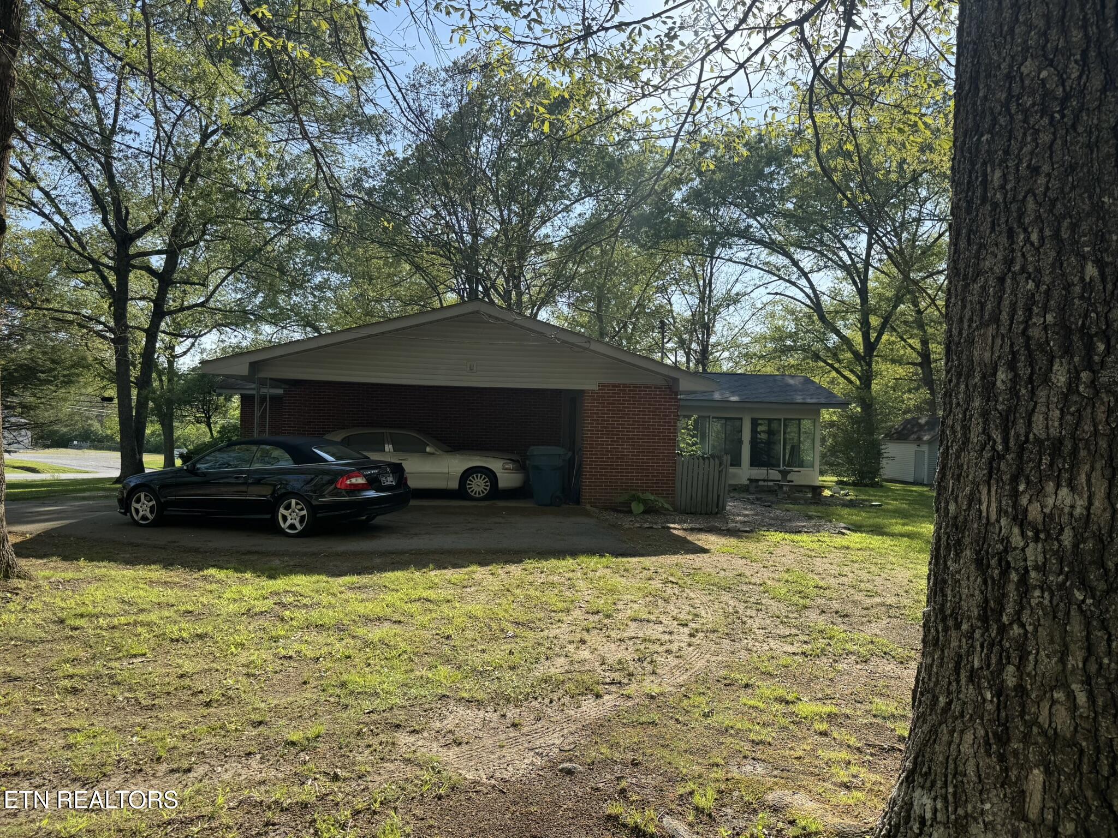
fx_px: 775
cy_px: 419
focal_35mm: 24
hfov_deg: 71.6
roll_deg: -1.5
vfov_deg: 56.8
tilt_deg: -0.4
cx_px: 559
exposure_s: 1/1721
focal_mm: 6.76
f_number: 1.78
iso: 80
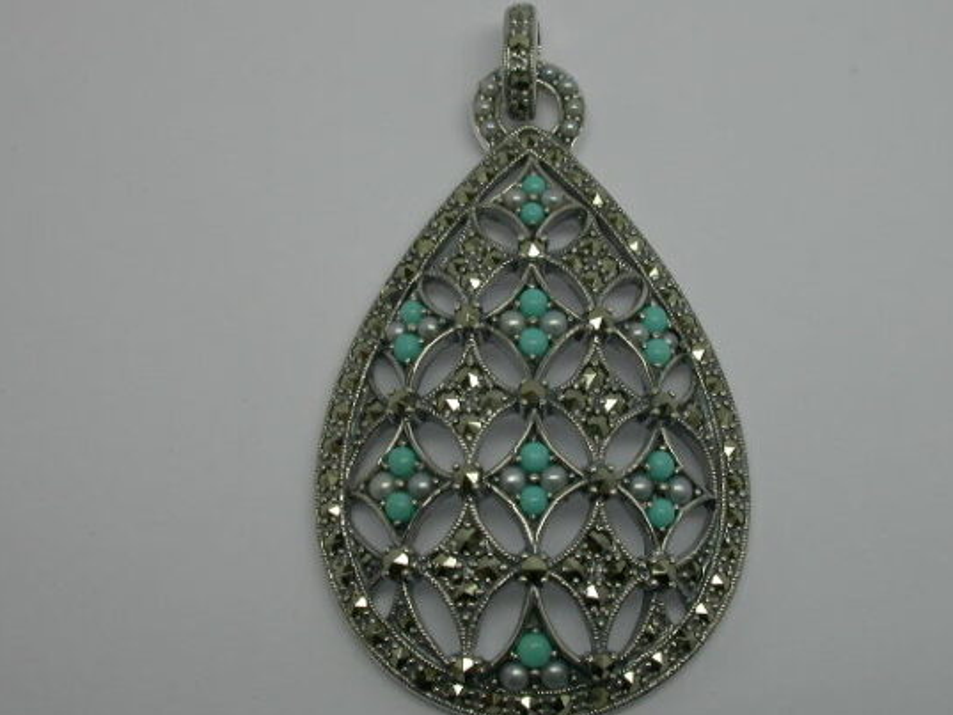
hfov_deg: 20.6
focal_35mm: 95
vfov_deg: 15.6
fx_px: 2616
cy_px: 369
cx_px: 515
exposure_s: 1/32.1
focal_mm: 17.7
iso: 100
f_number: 7.4
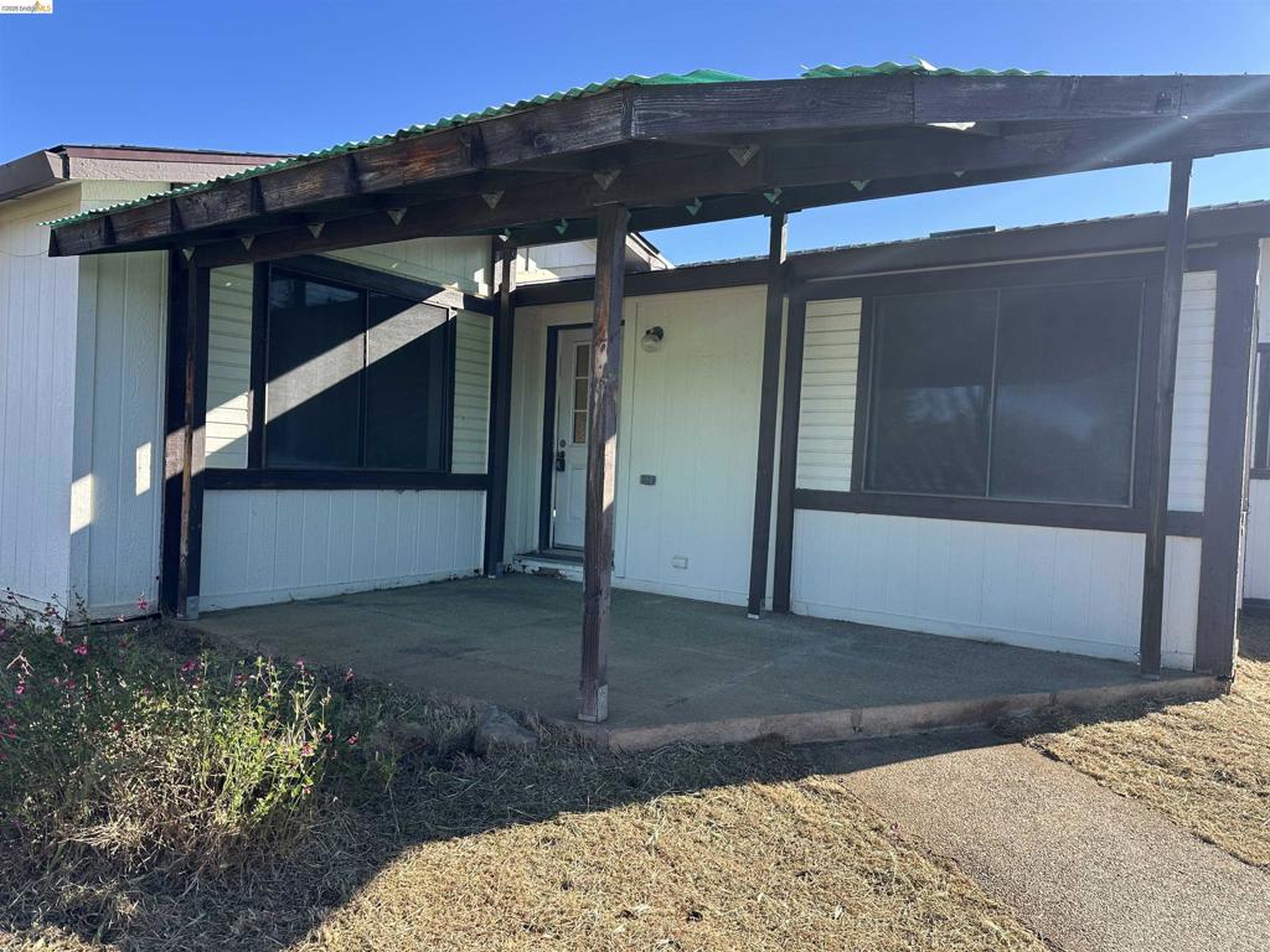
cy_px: 476
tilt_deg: -1.0
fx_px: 881
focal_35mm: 24
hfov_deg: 71.6
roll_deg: -2.4
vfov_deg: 56.8
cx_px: 635
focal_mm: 6.86
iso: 80
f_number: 1.78
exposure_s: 1/1050
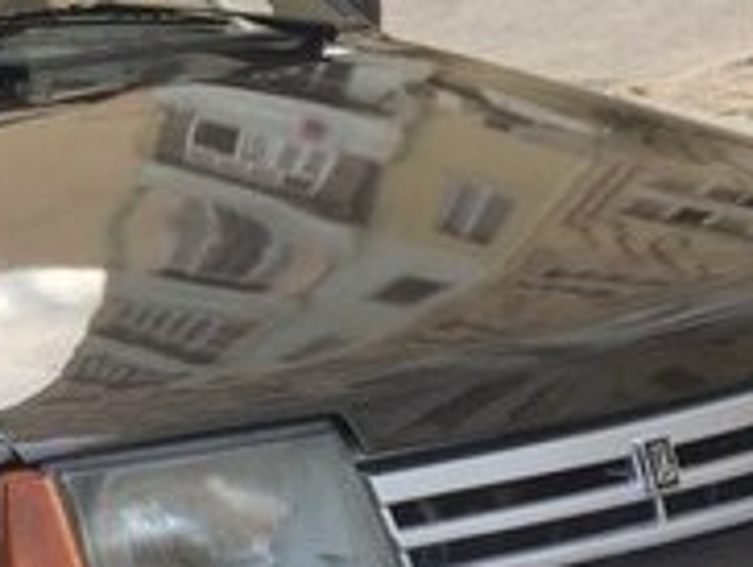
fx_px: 2287
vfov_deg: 14.1
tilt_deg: -12.5
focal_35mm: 105
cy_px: 329
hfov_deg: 16.5
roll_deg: +2.6
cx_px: -480
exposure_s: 1/50
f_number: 2.2
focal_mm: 4.15
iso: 40
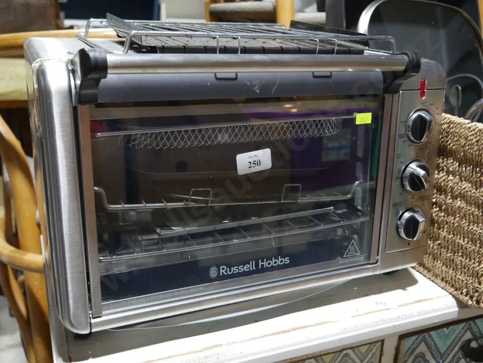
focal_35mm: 38
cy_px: 182
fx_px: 530
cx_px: 242
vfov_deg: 37.8
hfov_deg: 49.0
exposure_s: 1/60
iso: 500
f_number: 4.1
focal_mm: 19
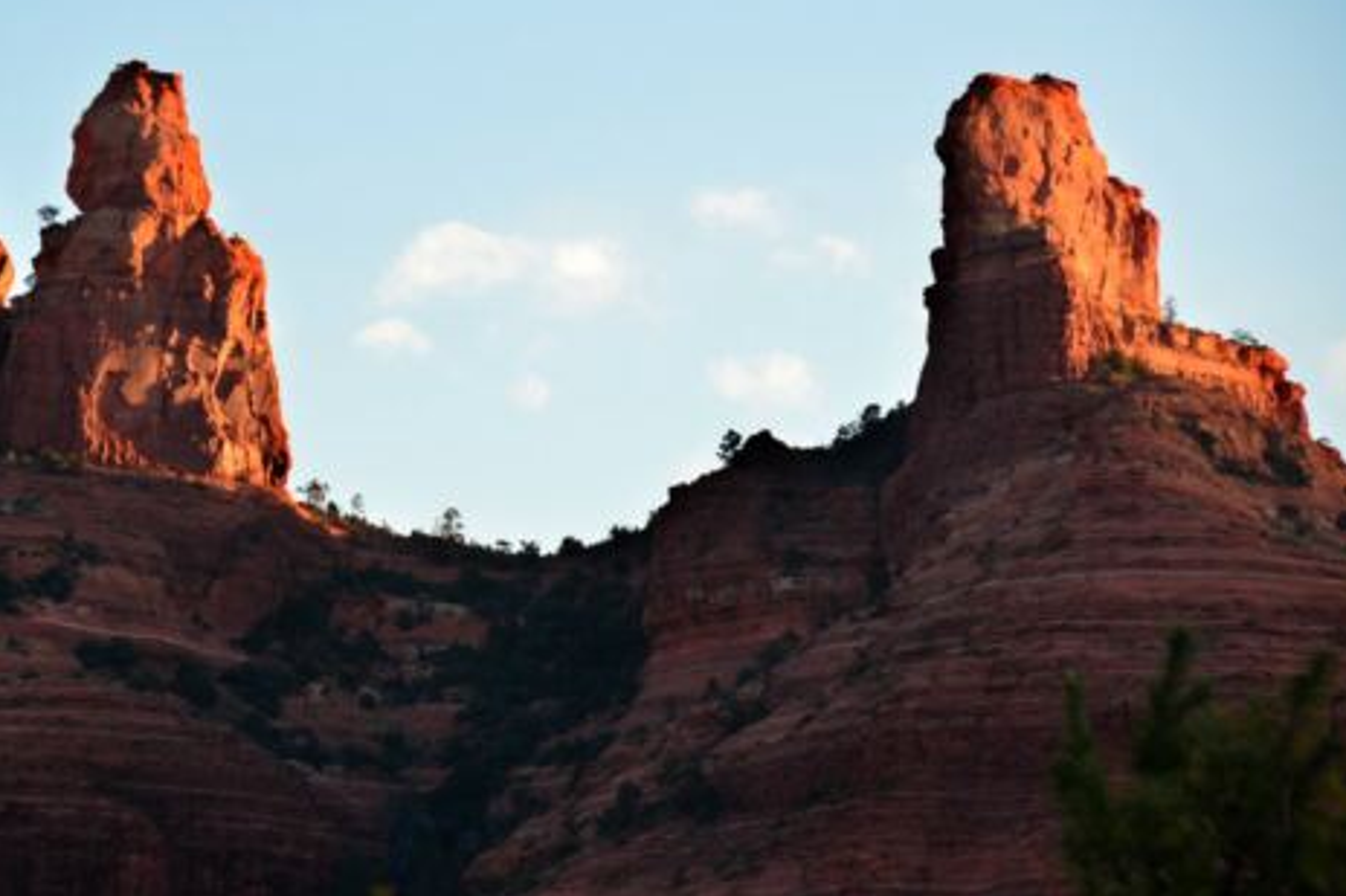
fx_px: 10416
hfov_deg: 7.4
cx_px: 458
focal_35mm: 279
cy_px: 406
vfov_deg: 4.9
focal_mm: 135
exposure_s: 1/320
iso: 400
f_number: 5.6
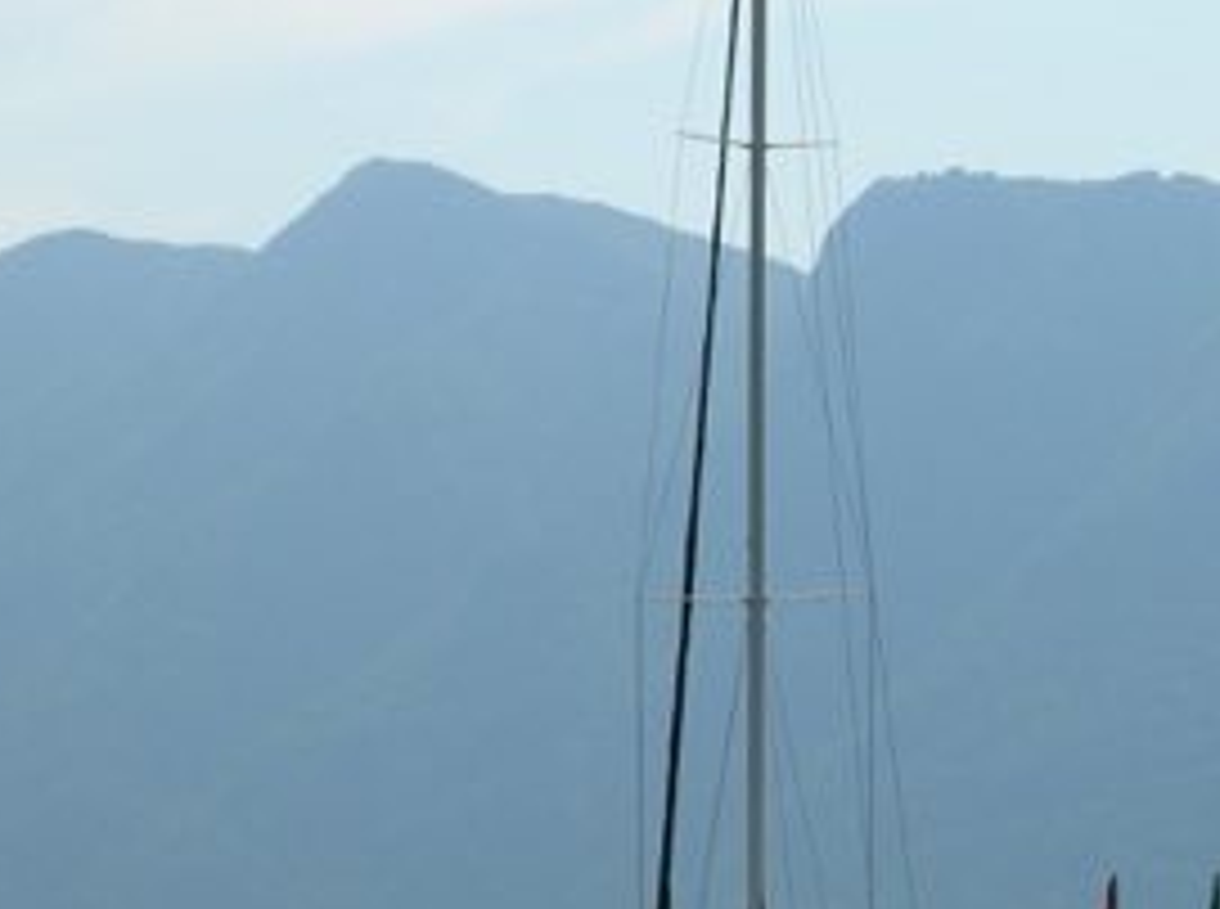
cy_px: 641
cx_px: 558
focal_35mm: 173
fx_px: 6084
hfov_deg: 11.5
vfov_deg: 8.5
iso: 50
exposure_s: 1/773
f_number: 4.7
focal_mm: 12.8
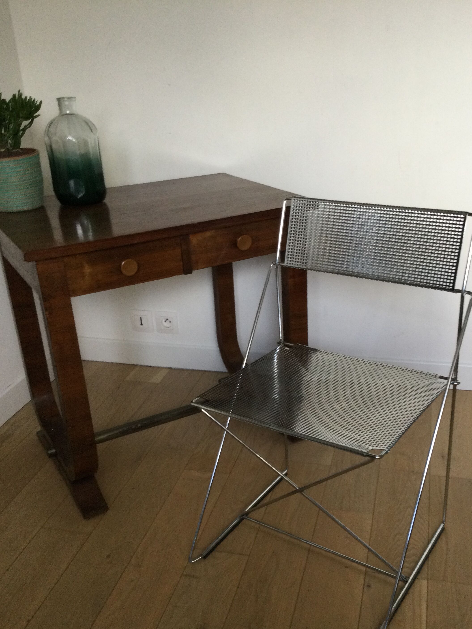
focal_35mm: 36
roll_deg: +3.4
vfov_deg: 51.1
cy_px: 365
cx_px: 267
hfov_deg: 39.6
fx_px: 655
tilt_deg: -26.6
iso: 80
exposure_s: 1/33
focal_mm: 3.3
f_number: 2.4
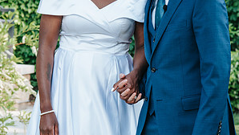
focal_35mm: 185
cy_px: 7
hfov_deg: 11.6
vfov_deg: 6.6
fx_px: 1173
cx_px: 96
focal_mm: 78
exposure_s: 1/320
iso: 400
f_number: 4.5
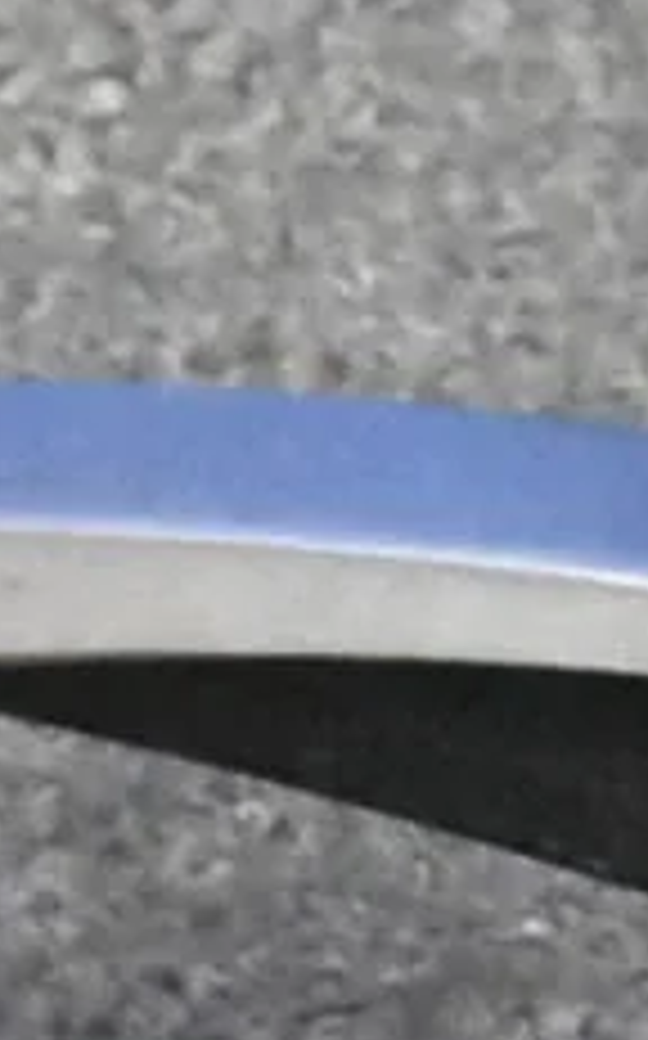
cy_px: 1970
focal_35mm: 441
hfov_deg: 2.9
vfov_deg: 4.7
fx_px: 12484
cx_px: 1602
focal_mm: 26
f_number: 8
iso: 9000
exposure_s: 1/40
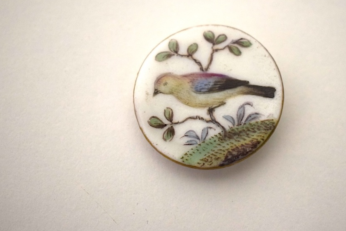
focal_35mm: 73
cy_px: 97
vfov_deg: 18.7
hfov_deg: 27.6
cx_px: 210
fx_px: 702
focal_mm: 34
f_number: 4.5
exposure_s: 1/60
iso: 500
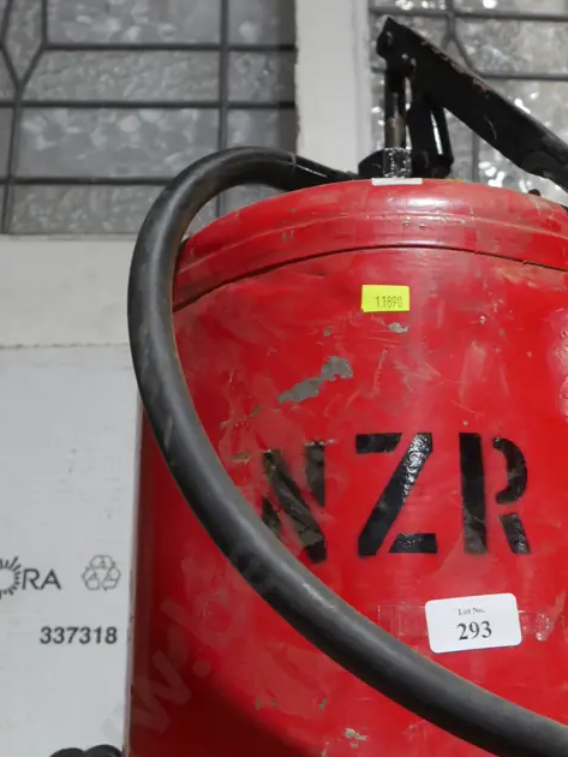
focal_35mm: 65
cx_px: 396
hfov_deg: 22.5
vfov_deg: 29.8
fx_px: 1421
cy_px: 375
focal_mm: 20
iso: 640
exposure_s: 1/60
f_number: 5
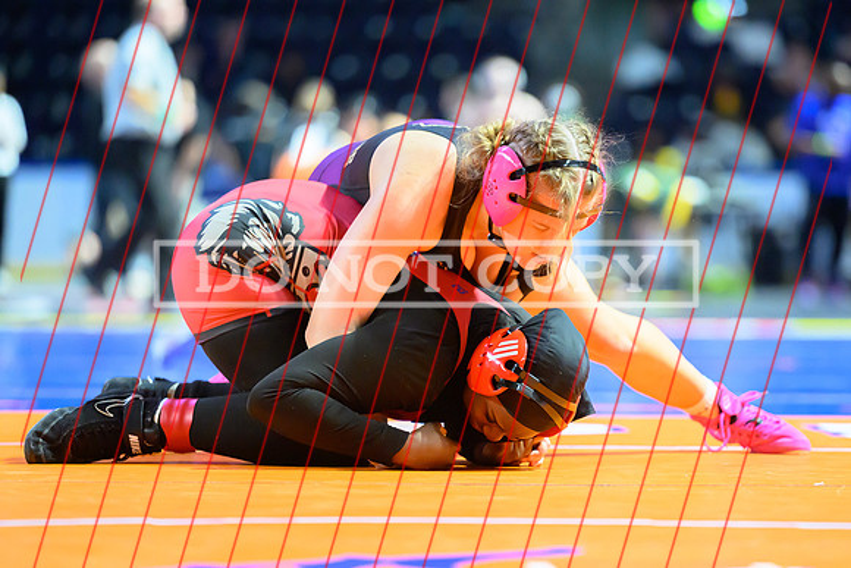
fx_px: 5703
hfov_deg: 8.5
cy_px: 329
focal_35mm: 241
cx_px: 487
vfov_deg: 5.7
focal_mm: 180
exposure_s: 1/640
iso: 6400
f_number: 2.8
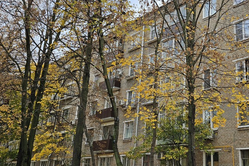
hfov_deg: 43.5
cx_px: 177
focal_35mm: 44
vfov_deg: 30.5
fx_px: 304
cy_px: 76
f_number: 1.8
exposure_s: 1/384
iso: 25
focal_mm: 5.4
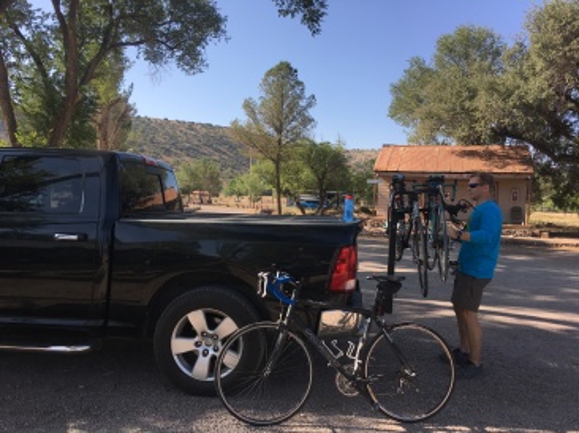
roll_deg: +0.9
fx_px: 485
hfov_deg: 61.7
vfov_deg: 48.2
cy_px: 216
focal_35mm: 29
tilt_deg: +1.0
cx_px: 290
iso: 25
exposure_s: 1/739
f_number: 2.2
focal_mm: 4.15
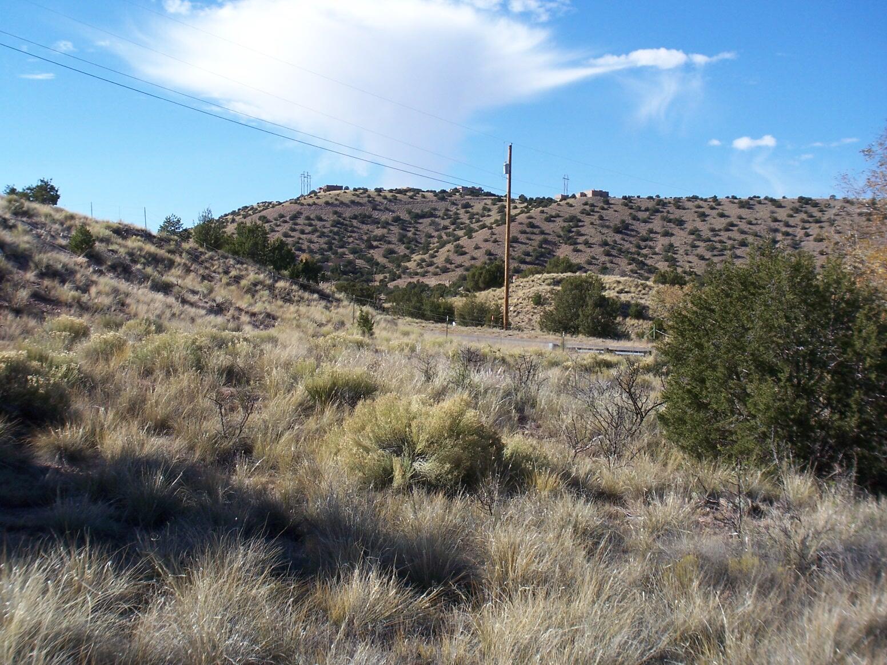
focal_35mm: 49
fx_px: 1256
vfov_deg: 29.7
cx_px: 444
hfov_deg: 38.9
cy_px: 332
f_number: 4
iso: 64
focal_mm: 8
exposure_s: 1/500
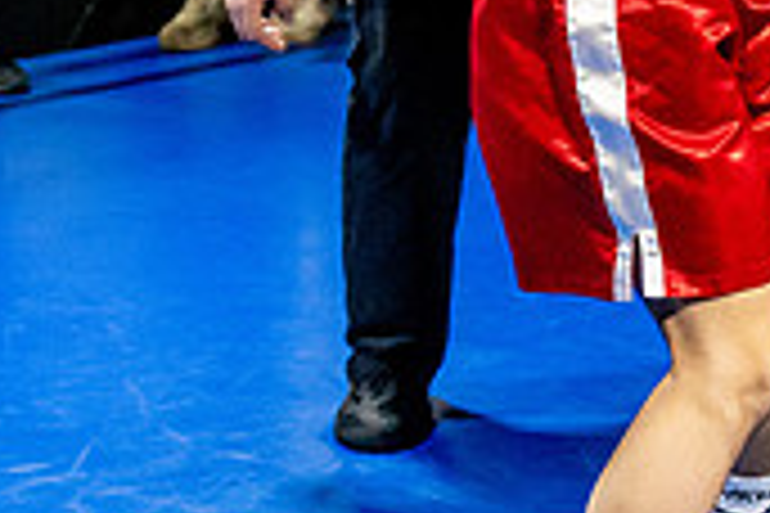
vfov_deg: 7.7
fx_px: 3764
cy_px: -65
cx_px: 838
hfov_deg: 11.5
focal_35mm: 176
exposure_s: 1/800
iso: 5000
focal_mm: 35
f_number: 2.8
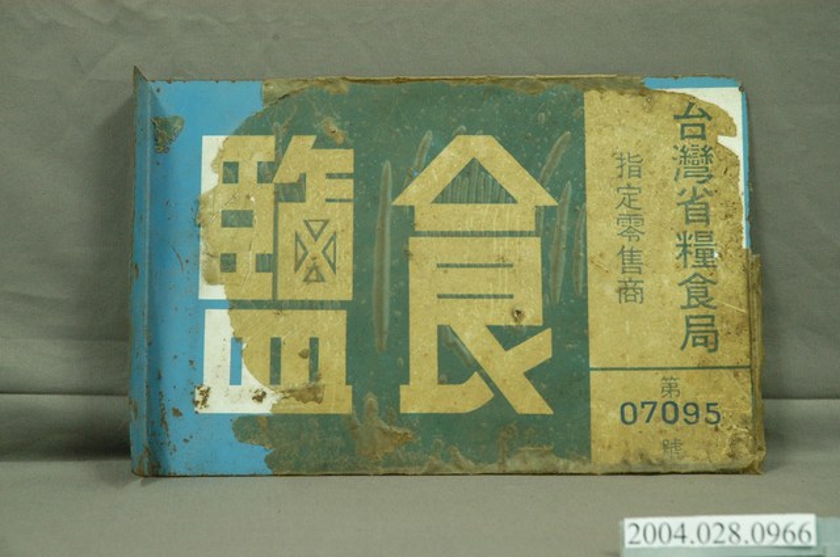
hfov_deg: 19.5
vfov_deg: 13.0
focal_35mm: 105
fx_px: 2447
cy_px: 278
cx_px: 420
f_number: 7.1
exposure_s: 1/8
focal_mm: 70
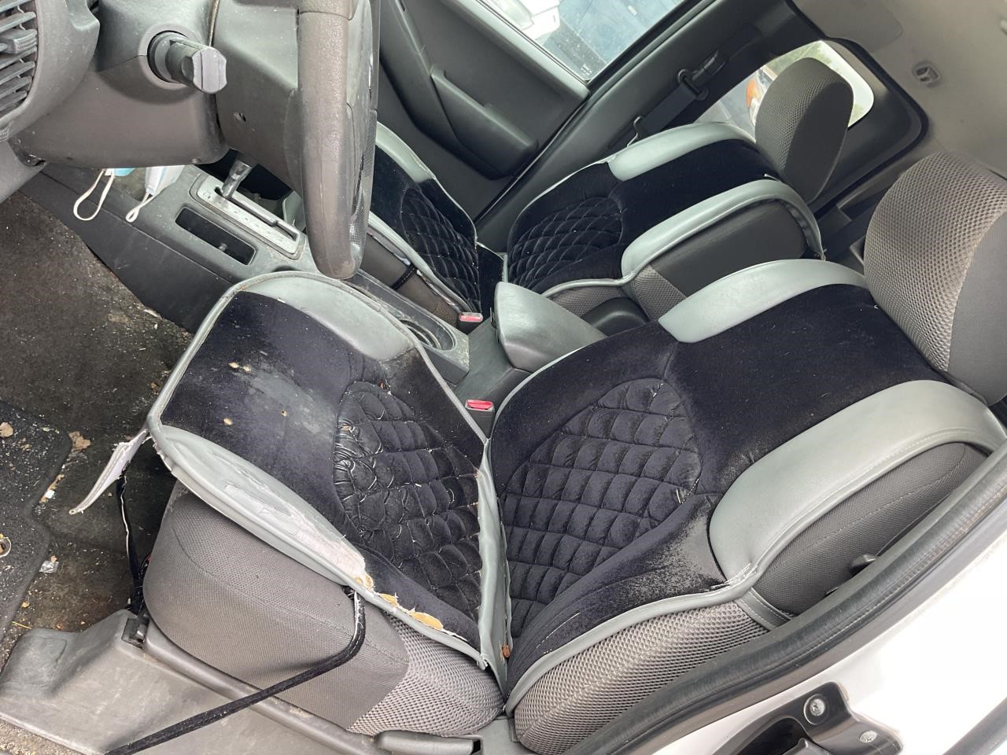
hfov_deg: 61.7
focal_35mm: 29
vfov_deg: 48.2
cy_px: 378
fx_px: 844
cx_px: 504
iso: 40
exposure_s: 1/120
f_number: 1.8
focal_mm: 3
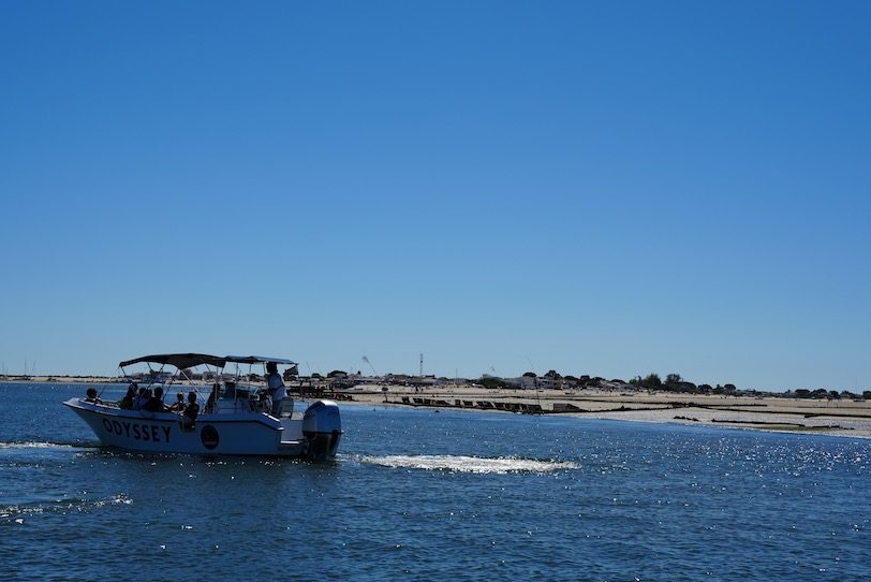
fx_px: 1431
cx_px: 394
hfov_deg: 33.8
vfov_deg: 22.9
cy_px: 340
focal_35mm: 59
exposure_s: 1/2000
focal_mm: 46.9
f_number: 5
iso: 100
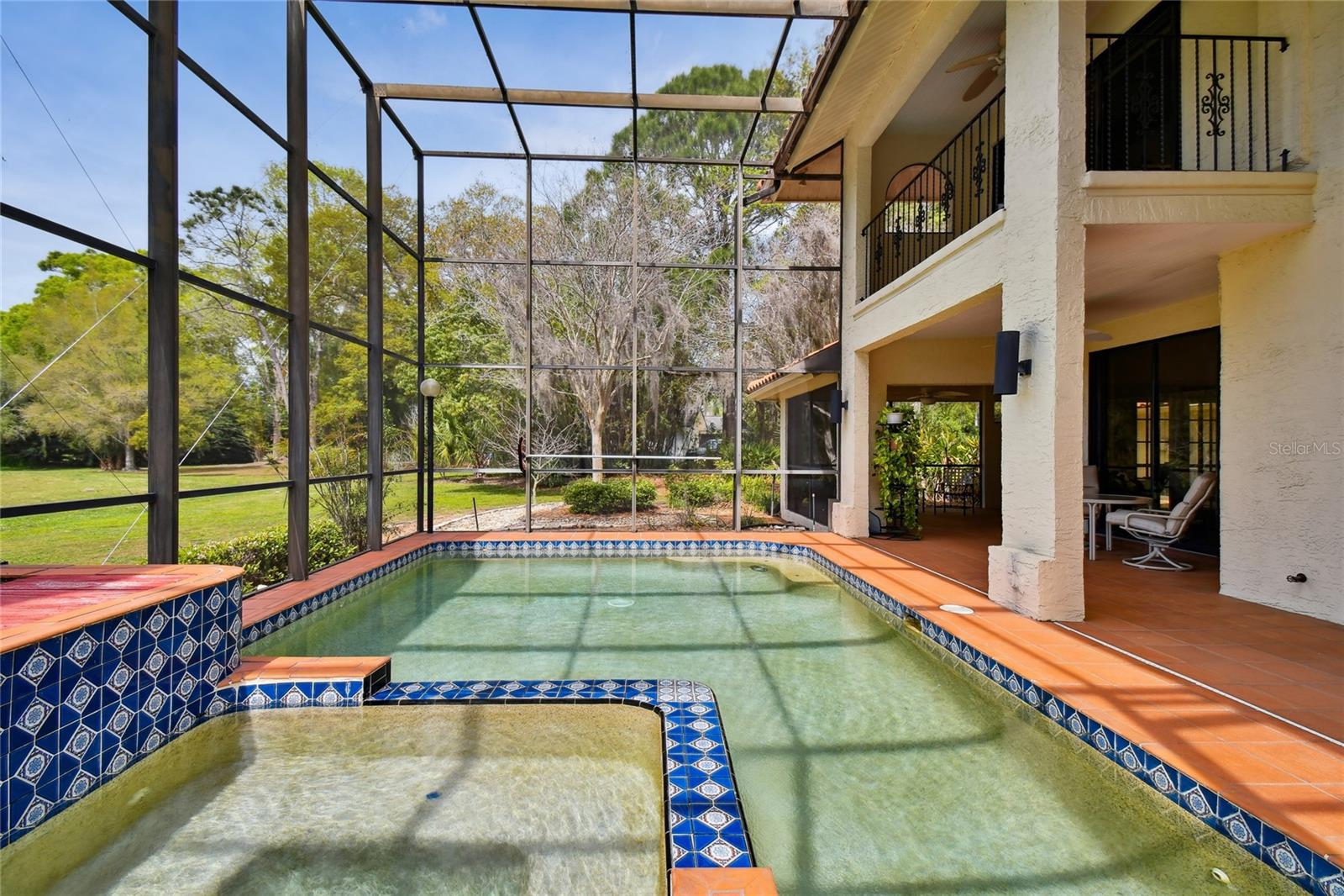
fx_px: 560
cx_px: 672
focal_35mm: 15
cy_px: 448
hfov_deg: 100.4
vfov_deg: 77.3
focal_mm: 10
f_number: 7.1
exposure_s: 1/160
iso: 100
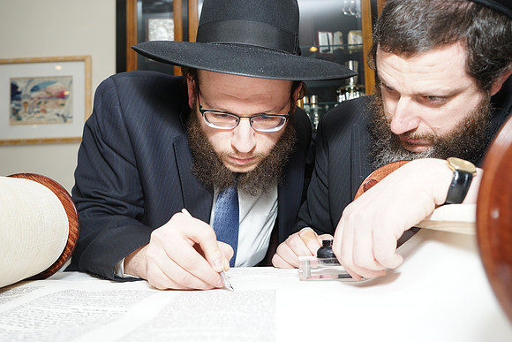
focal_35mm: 29
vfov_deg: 45.0
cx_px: 256
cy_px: 171
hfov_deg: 63.6
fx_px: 413
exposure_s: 1/100
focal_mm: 29
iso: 400
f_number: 5.6
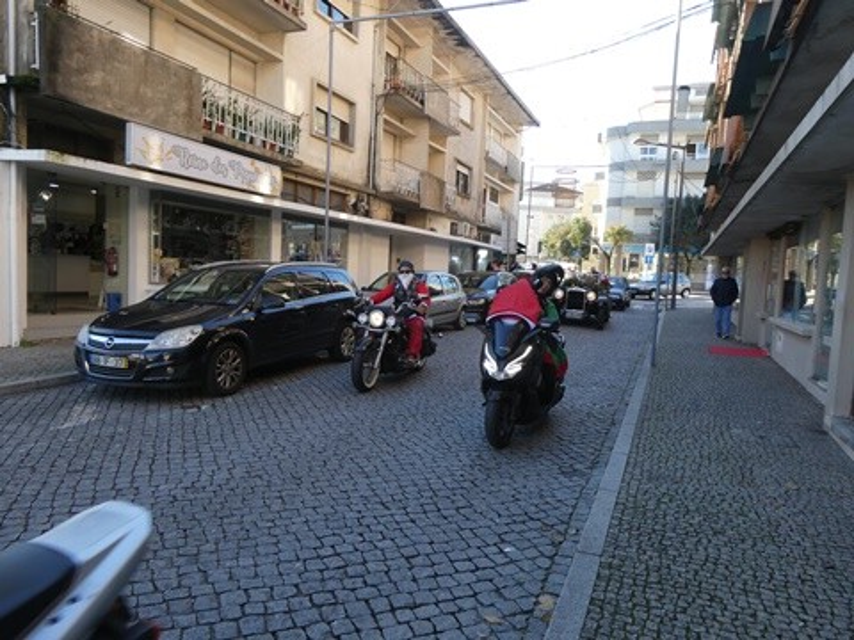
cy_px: 320
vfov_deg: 56.8
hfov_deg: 71.6
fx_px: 592
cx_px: 427
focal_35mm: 24
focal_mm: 4.3
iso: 80
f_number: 3.3
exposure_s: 1/125
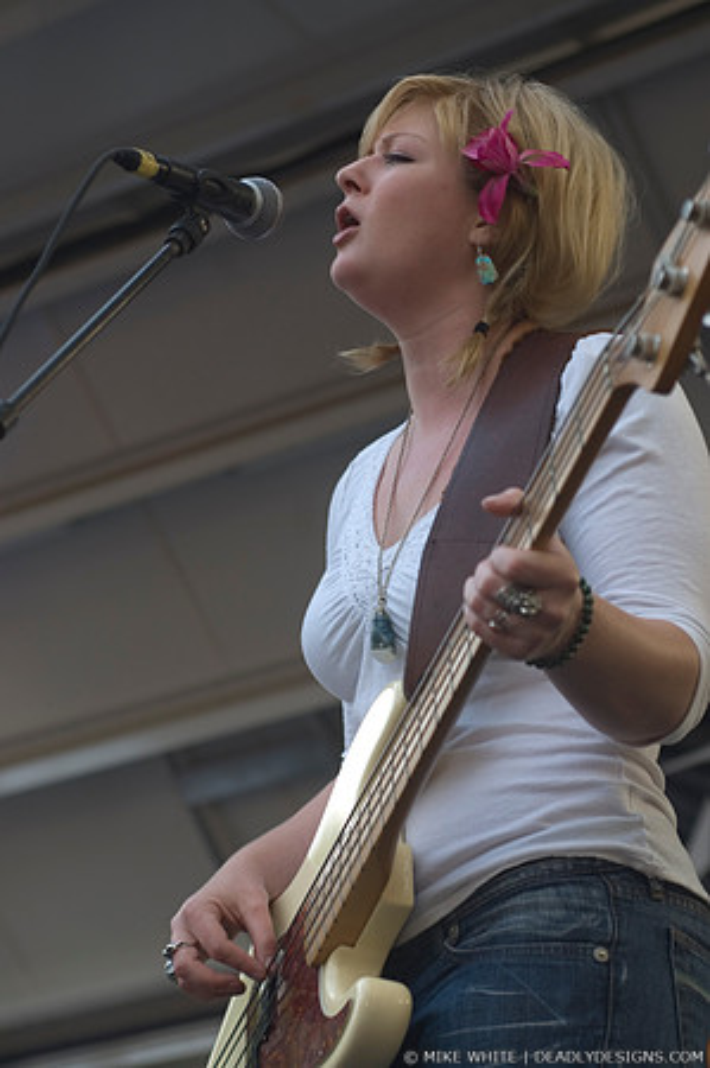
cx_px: 355
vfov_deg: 19.5
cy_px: 534
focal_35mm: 105
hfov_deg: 13.0
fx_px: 3113
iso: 200
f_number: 4
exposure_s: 1/125
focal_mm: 70
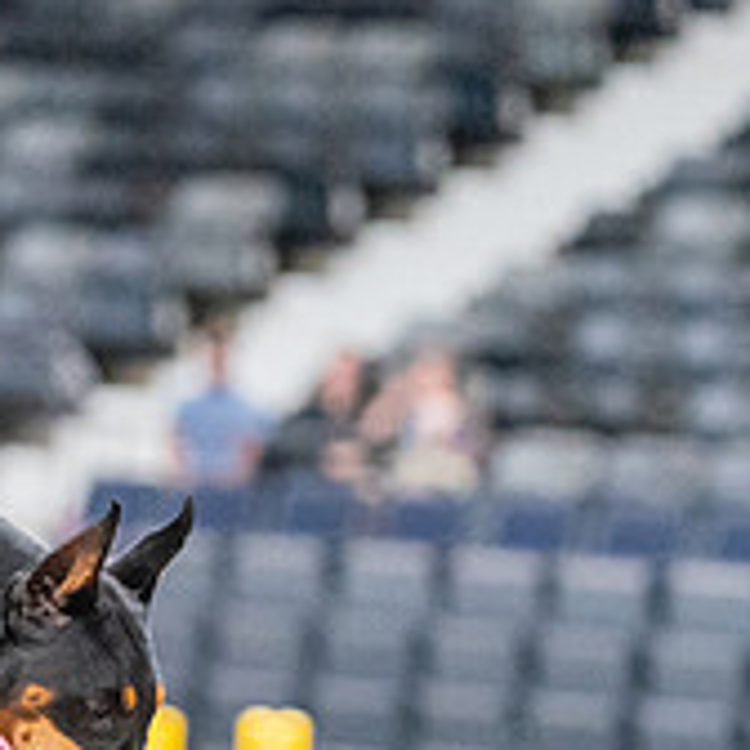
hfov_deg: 5.0
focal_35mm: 352
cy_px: 533
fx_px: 8628
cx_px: 94
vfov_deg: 5.0
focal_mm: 120
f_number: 2.8
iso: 12800
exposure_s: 1/250
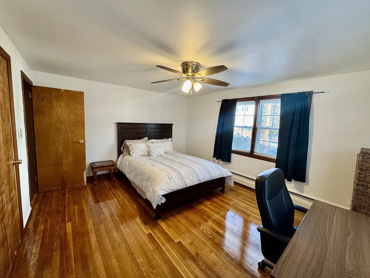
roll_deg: -2.9
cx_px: 185
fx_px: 150
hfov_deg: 102.1
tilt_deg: -8.2
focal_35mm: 14
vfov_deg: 85.7
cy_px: 139
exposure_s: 1/120
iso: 200
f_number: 2.2
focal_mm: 2.22
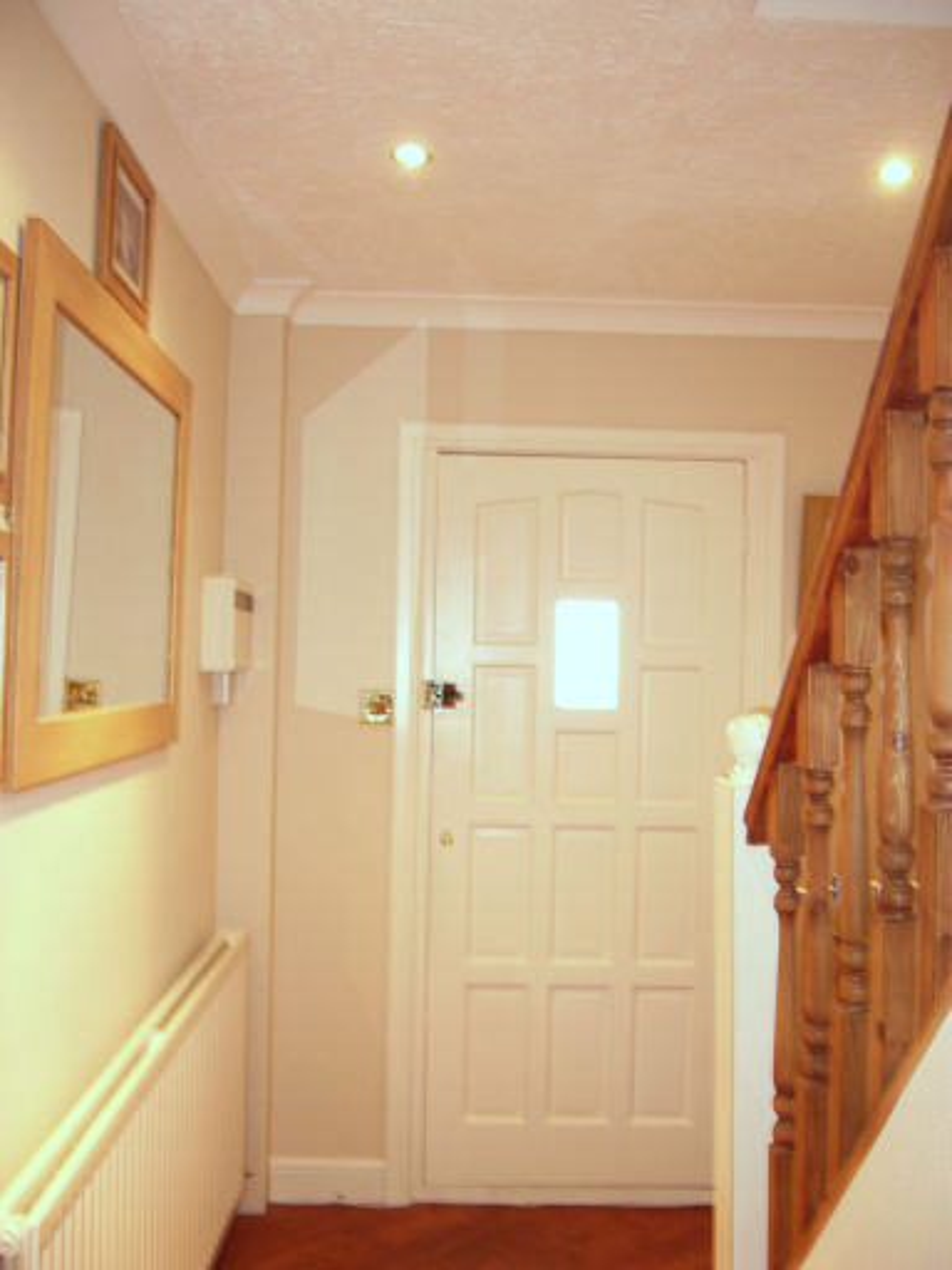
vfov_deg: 52.6
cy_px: 635
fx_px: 1283
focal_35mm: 35
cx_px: 476
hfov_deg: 40.7
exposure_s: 1/5
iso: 100
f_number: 2.8
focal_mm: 5.8
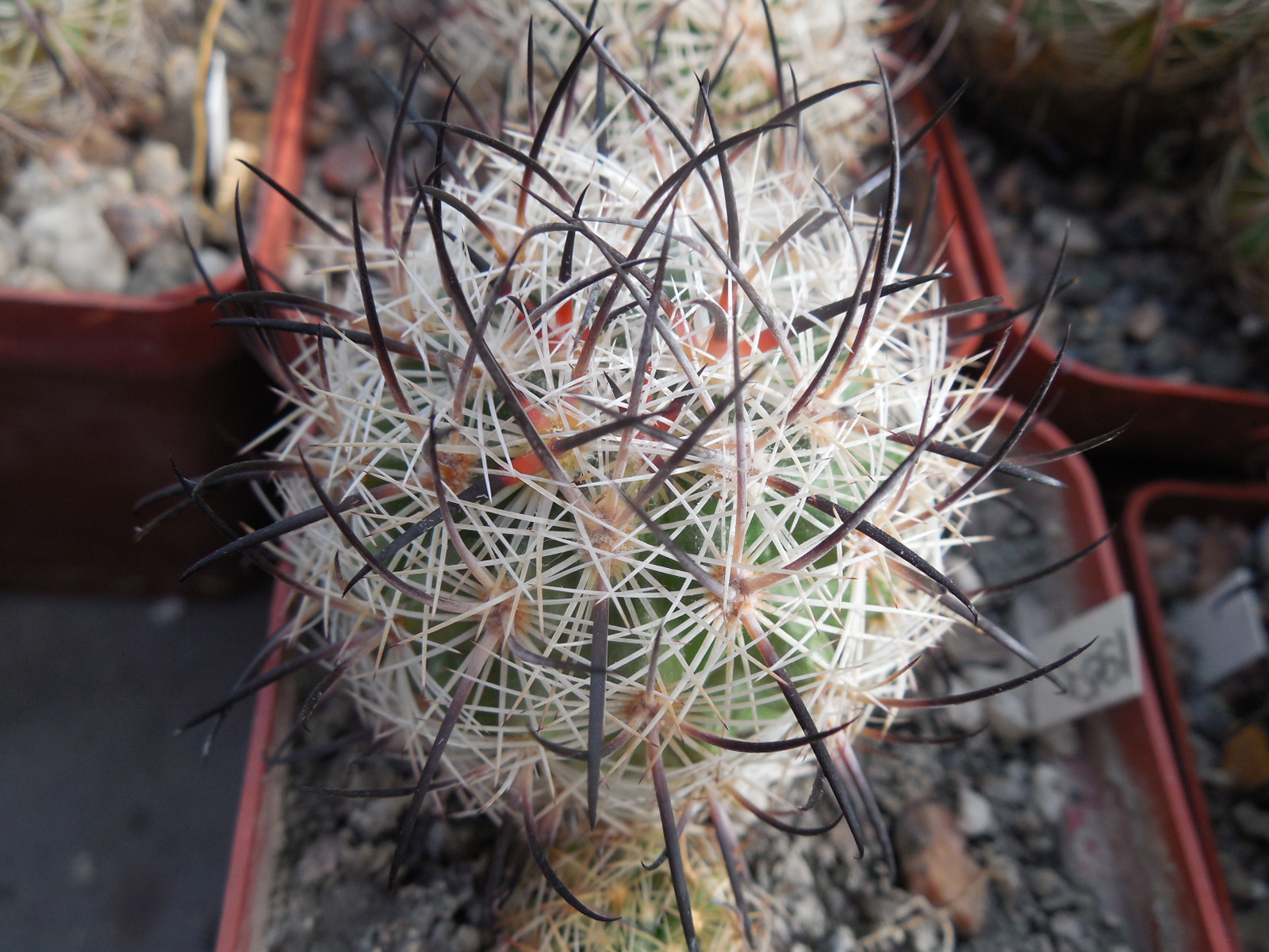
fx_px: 1136
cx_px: 634
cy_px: 476
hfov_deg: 58.4
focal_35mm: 31
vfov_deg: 45.4
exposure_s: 1/80
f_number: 3.6
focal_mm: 5.6
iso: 125
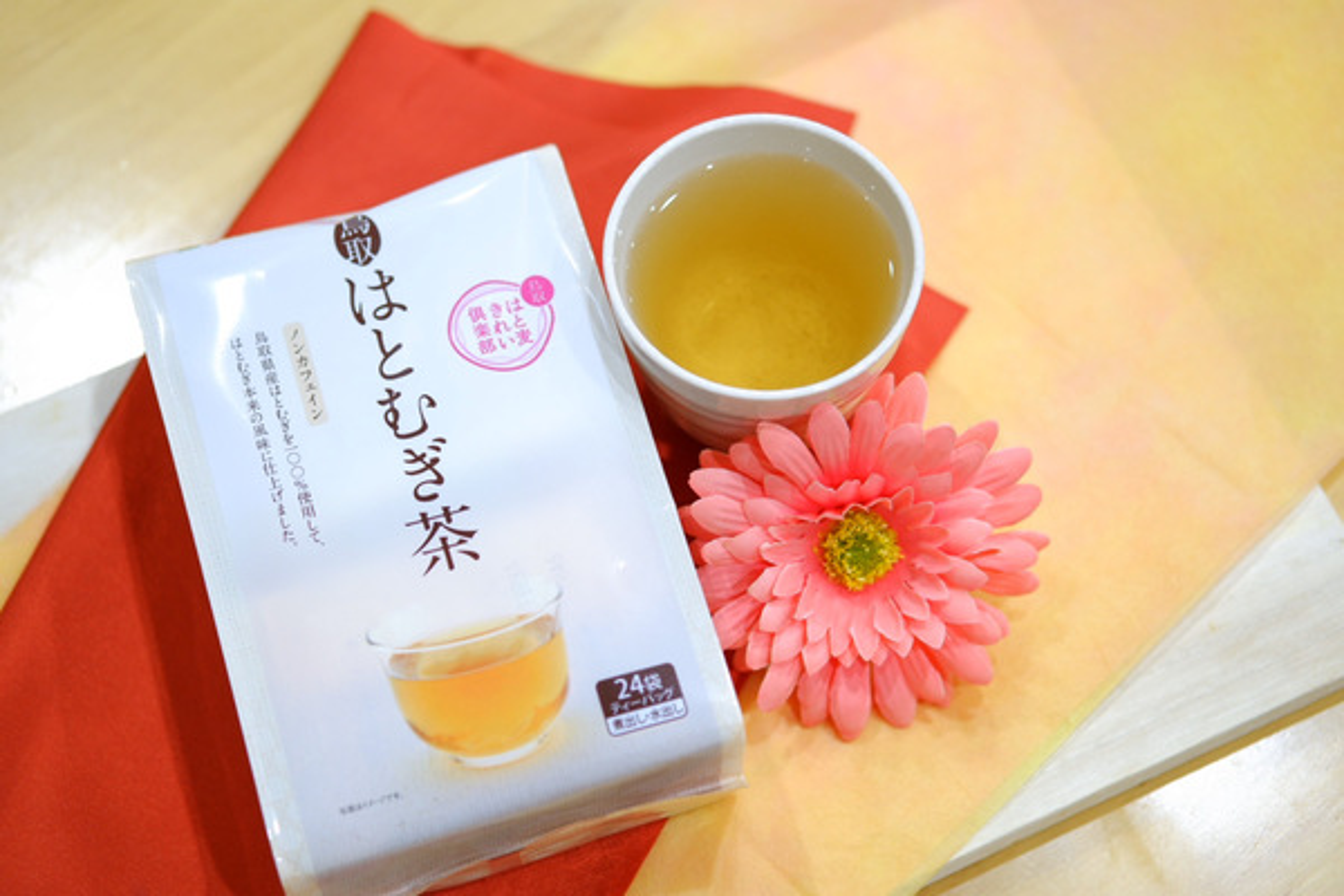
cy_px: 448
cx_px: 672
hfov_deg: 27.0
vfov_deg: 18.2
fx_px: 2800
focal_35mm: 75
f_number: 2
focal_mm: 50
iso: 250
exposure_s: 1/60
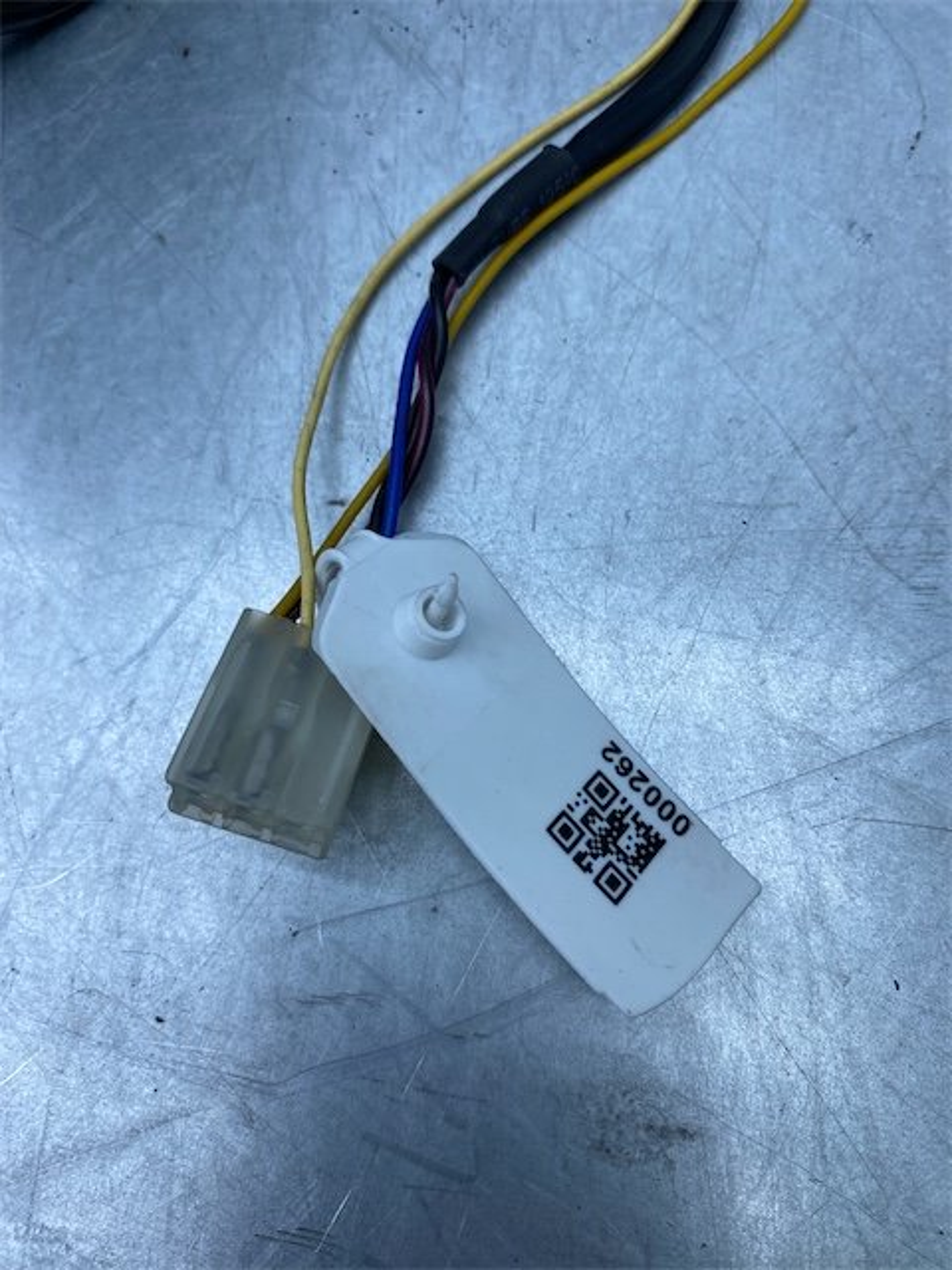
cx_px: 476
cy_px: 635
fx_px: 953
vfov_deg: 67.3
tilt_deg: -79.2
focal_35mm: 26
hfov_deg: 53.1
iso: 32
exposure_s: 1/1103
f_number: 1.8
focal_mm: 4.25
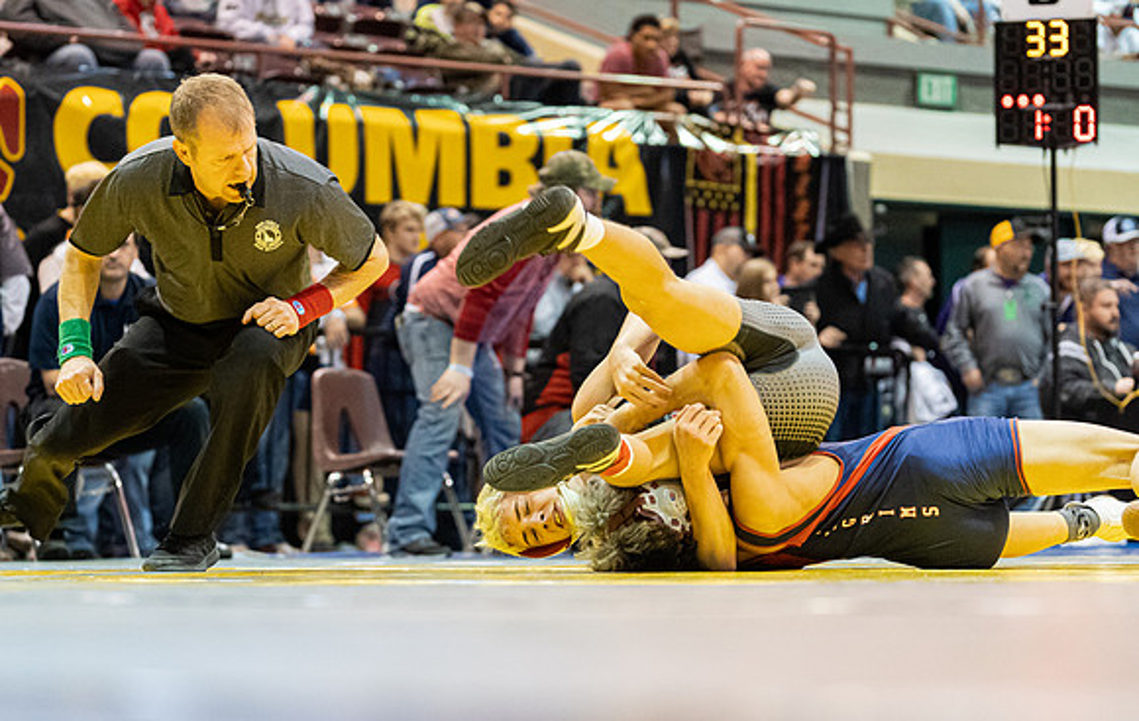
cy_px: 396
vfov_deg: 9.2
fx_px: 4485
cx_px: 519
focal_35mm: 144
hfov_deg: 14.5
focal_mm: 125
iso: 10000
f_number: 4
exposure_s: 1/500
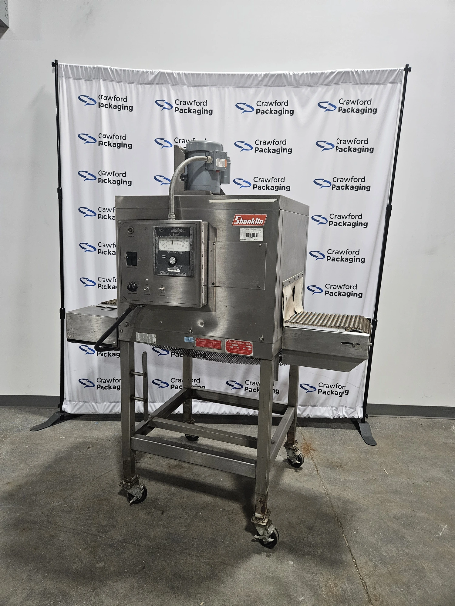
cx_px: 228
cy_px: 303
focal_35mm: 23
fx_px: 403
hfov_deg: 58.9
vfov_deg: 73.9
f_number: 1.8
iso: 400
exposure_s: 1/170
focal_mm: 5.4
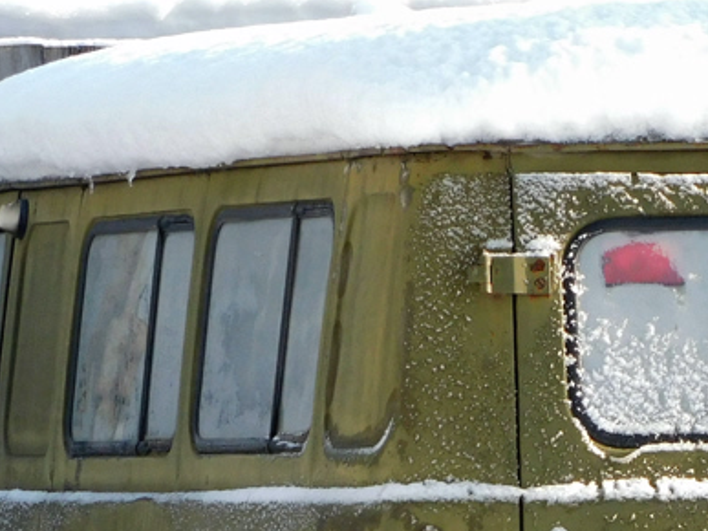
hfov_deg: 3.2
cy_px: 586
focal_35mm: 614
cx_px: 671
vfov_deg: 2.4
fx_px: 12554
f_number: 5.3
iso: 180
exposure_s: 1/250
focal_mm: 39.4
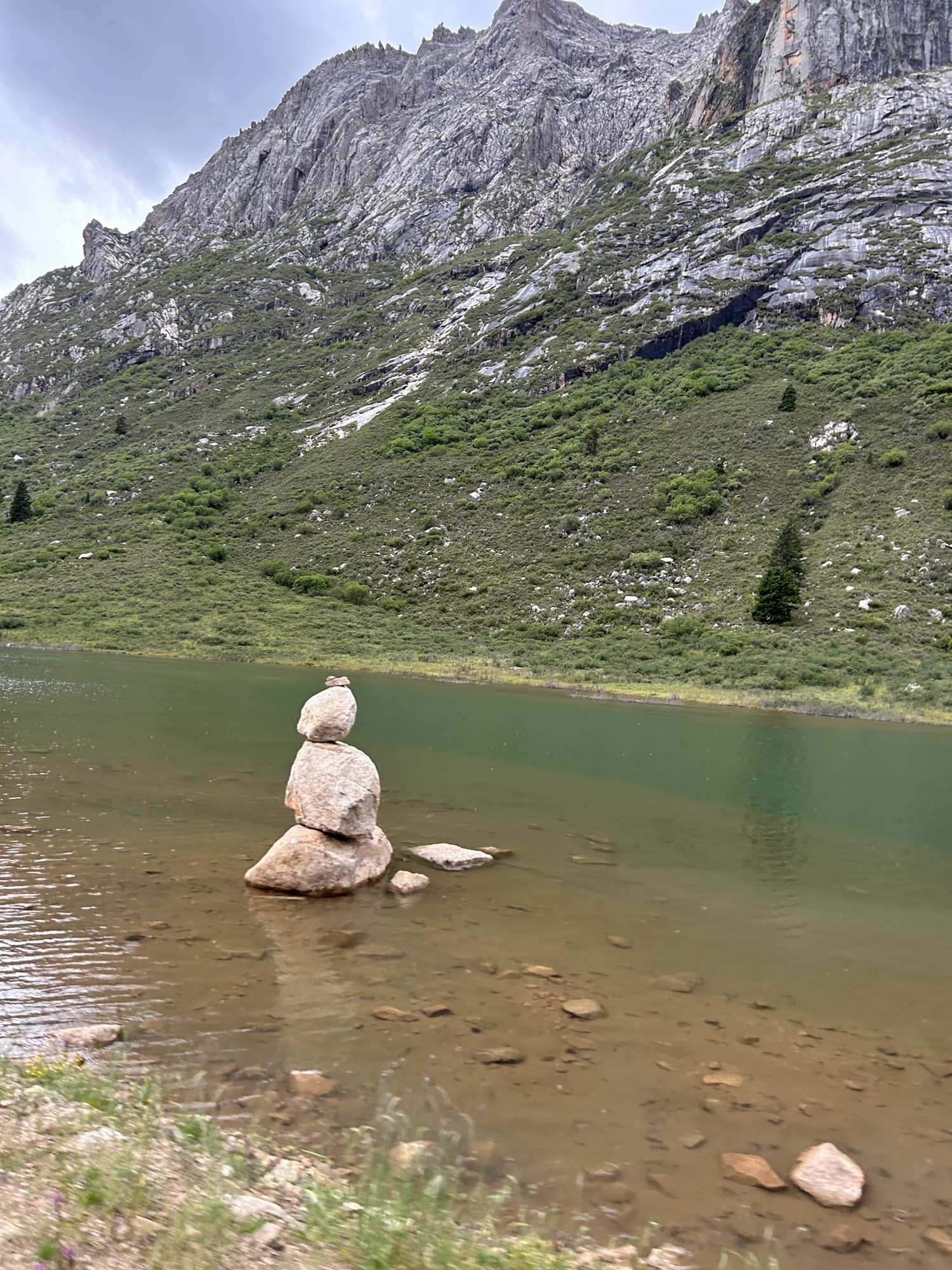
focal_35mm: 26
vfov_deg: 67.3
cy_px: 635
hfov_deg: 53.1
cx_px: 476
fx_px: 953
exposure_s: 1/121
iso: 80
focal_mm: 5.7
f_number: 1.5
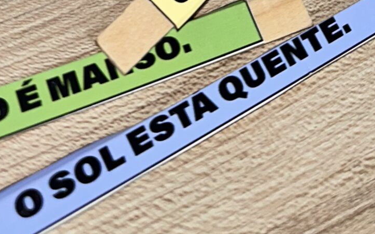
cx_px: 170
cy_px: -359
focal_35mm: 90
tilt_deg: -49.6
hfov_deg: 23.0
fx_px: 920
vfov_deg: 11.5
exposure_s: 1/29
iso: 50
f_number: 1.78
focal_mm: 6.86
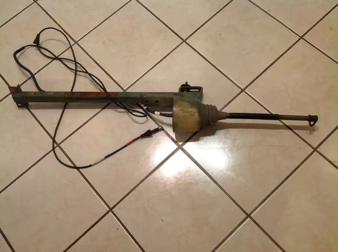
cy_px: 126
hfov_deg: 52.7
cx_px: 169
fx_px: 341
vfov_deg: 40.6
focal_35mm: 35
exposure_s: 1/15
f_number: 2.4
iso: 200
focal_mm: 4.28
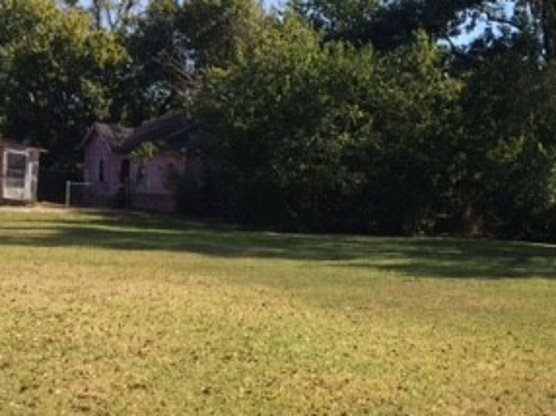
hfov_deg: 28.7
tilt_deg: -6.3
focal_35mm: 65
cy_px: 288
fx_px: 1043
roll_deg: -3.3
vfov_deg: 22.4
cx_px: 502
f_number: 2.2
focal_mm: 4.15
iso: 32
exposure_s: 1/1325
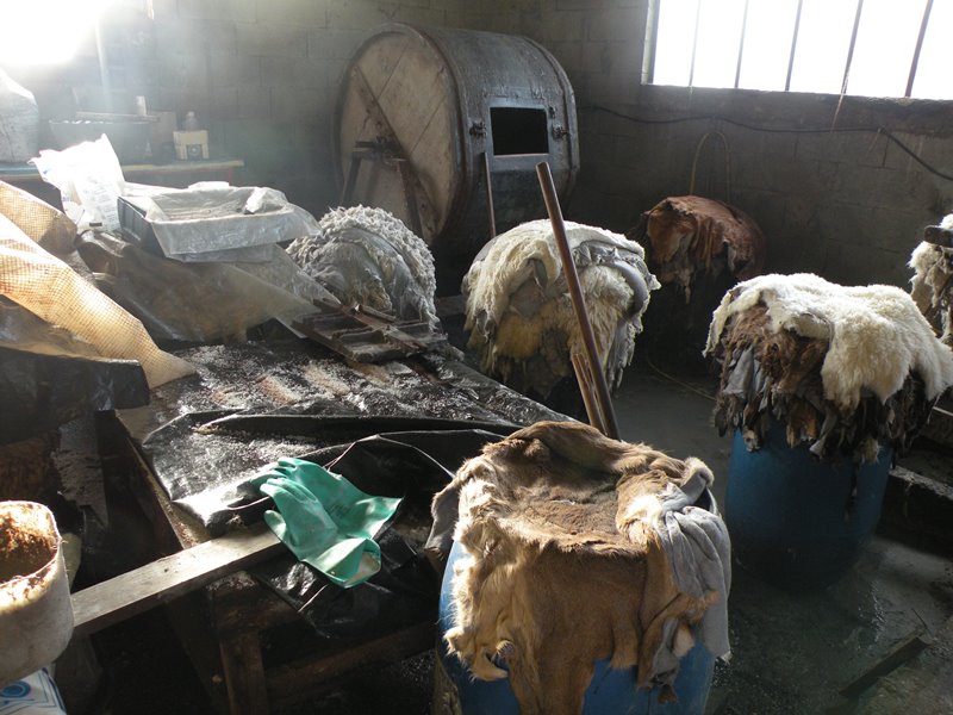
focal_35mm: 27
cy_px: 358
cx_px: 476
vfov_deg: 51.4
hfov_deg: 65.3
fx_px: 743
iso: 169
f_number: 2.8
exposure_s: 1/60
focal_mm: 4.7
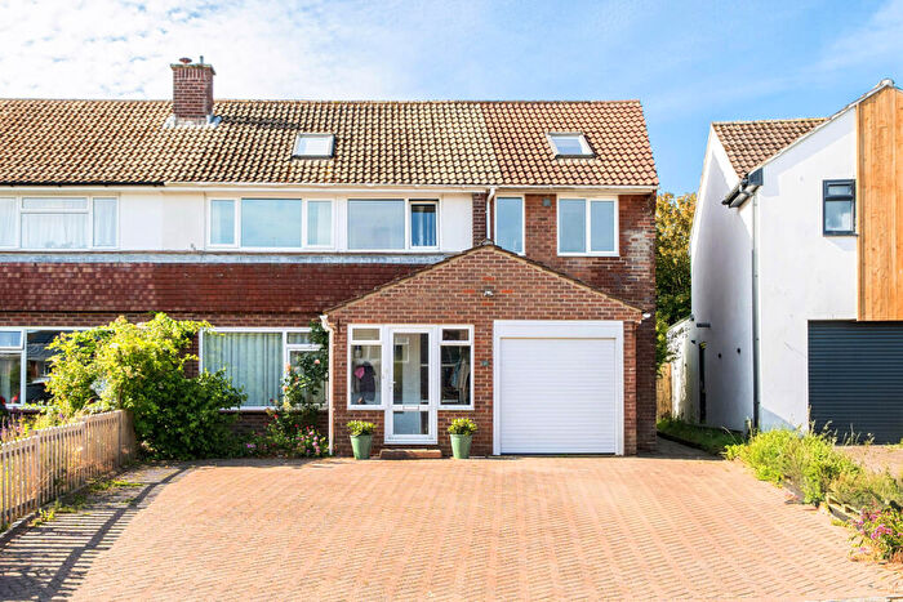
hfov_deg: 53.1
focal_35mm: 36
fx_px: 903
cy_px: 301
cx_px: 452
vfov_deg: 36.9
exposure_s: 1/400
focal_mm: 24
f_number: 8
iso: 400
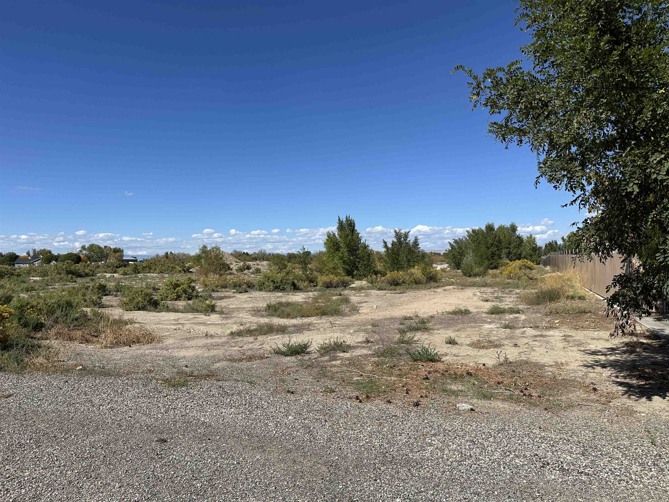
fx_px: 464
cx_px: 334
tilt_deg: +2.0
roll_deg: -0.1
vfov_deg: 56.8
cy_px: 251
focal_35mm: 24
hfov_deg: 71.6
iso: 80
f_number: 1.78
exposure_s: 1/7042
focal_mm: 6.86
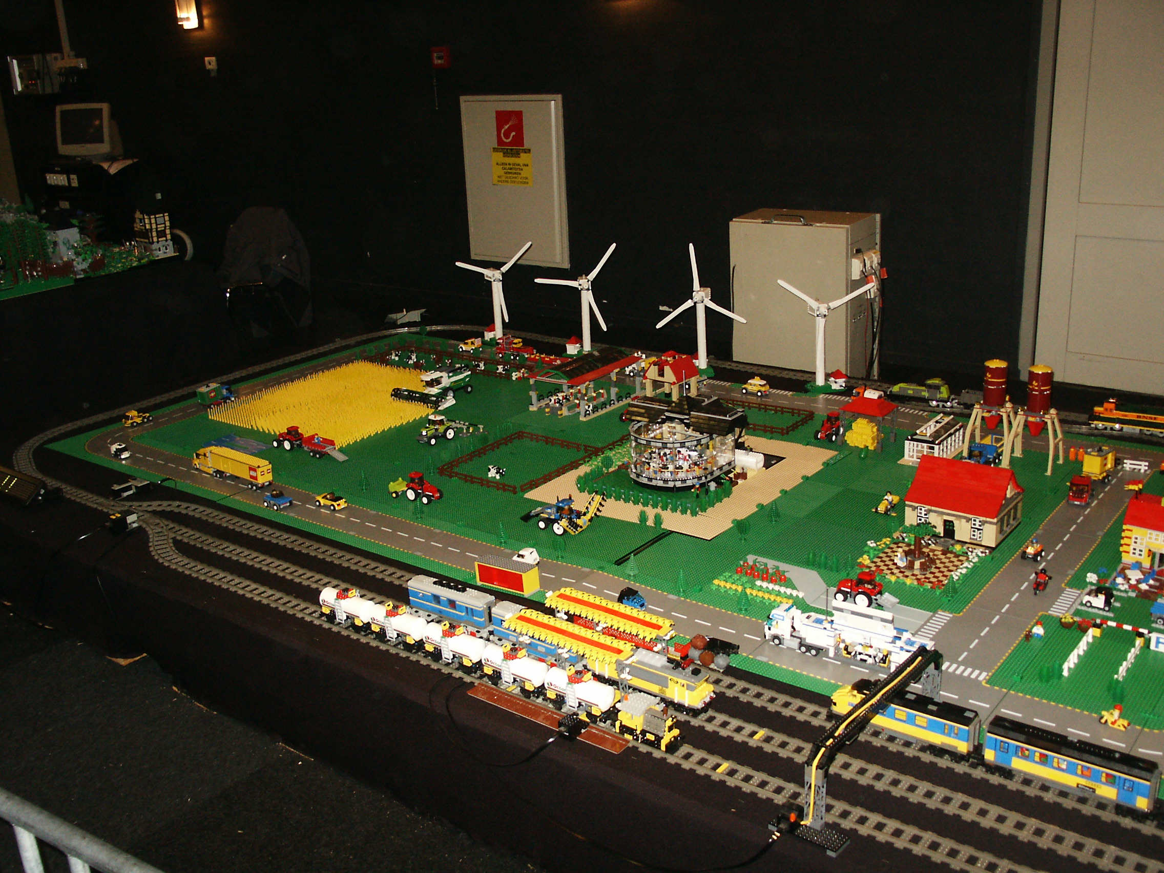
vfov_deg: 40.7
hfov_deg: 52.6
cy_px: 436
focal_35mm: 35
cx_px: 582
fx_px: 1177
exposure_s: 1/45
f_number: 3
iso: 200
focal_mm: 7.2
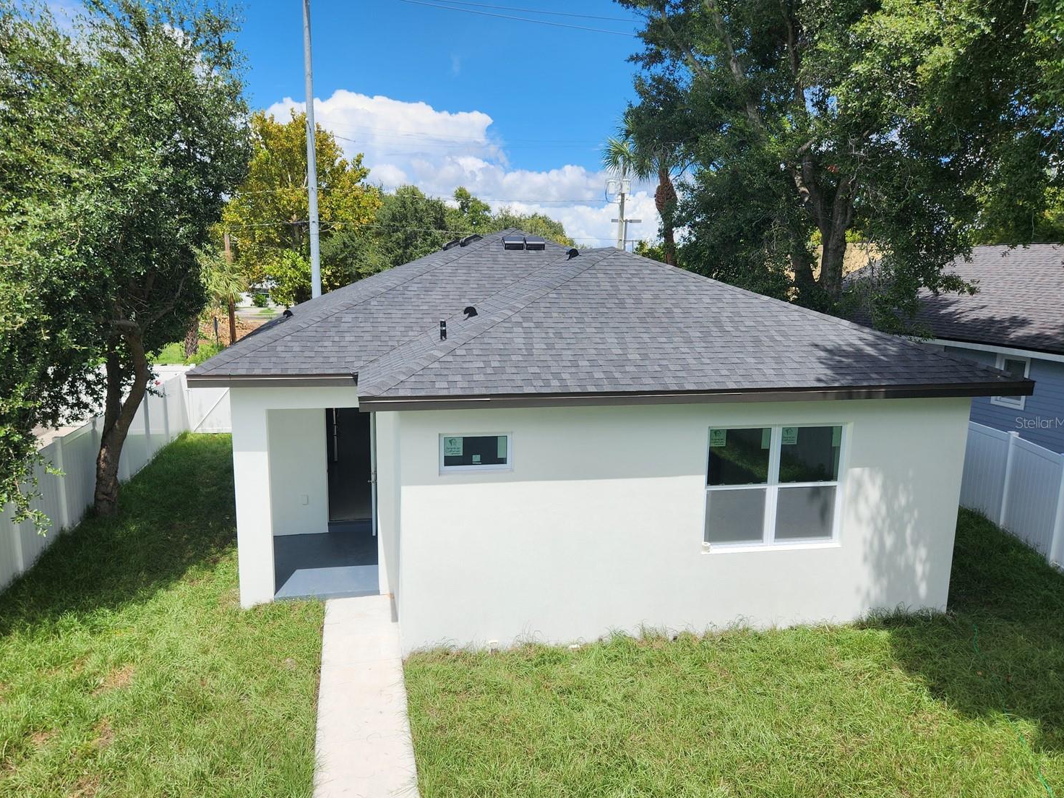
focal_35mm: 25
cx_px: 505
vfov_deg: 54.8
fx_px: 768
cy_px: 422
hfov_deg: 69.3
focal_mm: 5.4
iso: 20
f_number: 1.8
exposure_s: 1/2302
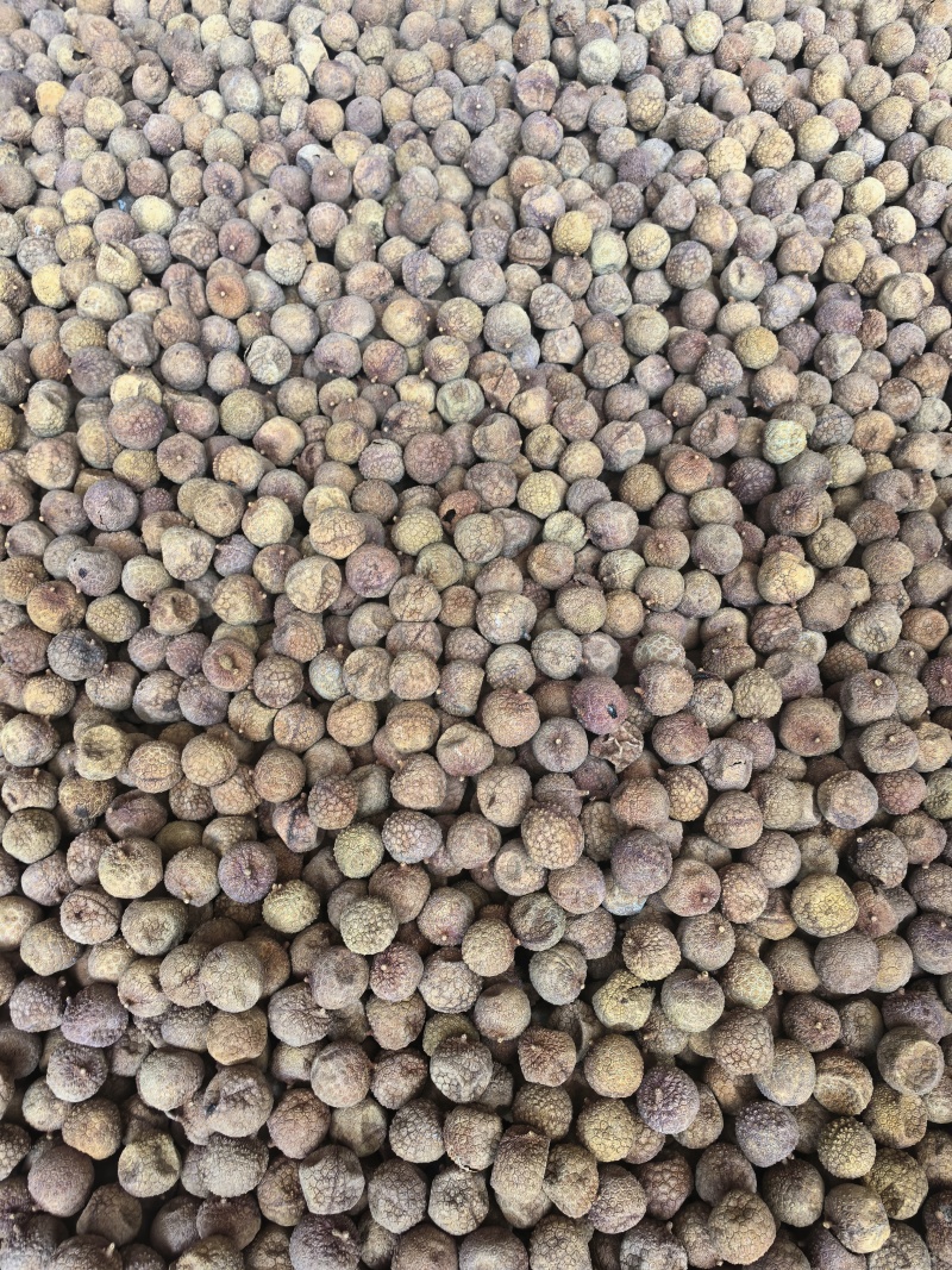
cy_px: 635
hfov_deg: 51.3
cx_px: 476
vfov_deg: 65.3
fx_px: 990
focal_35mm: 27
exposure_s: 1/100
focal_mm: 5.75
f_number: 2
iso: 200
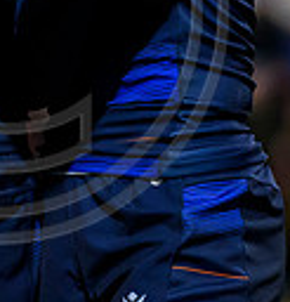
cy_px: -41
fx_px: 9721
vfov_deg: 1.8
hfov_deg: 1.7
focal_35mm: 1005
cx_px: 18
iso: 5000
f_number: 3.5
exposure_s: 1/800
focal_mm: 200
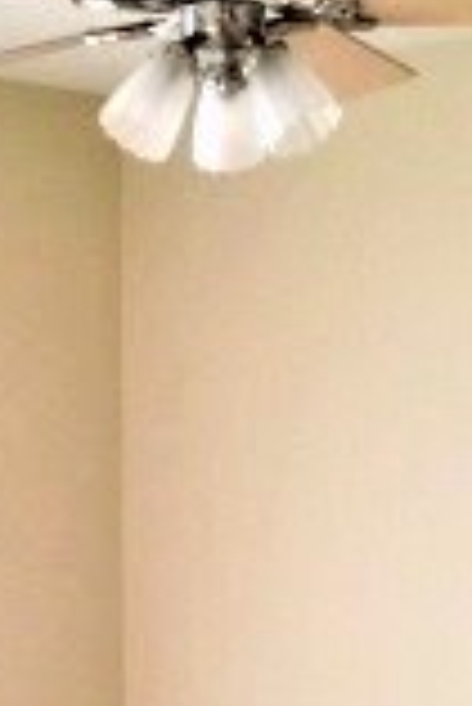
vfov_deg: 19.1
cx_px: 76
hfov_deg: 13.1
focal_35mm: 104
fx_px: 2041
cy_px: 706
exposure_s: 1/20
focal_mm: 4.28
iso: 200
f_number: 2.4
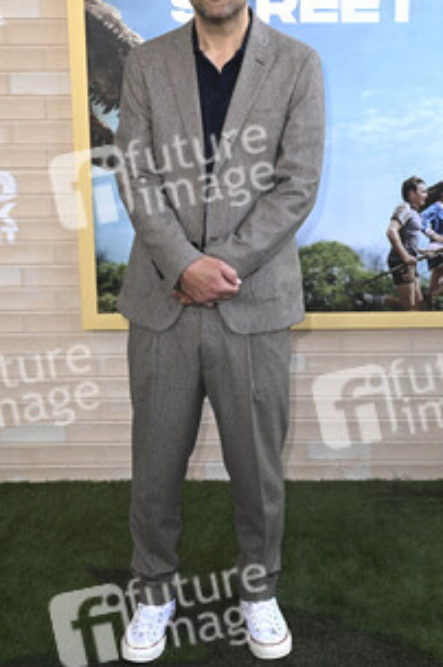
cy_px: 287
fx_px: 999
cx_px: 226
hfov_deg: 25.0
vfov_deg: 36.8
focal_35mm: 54
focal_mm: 41
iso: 640
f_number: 6.3
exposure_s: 1/250
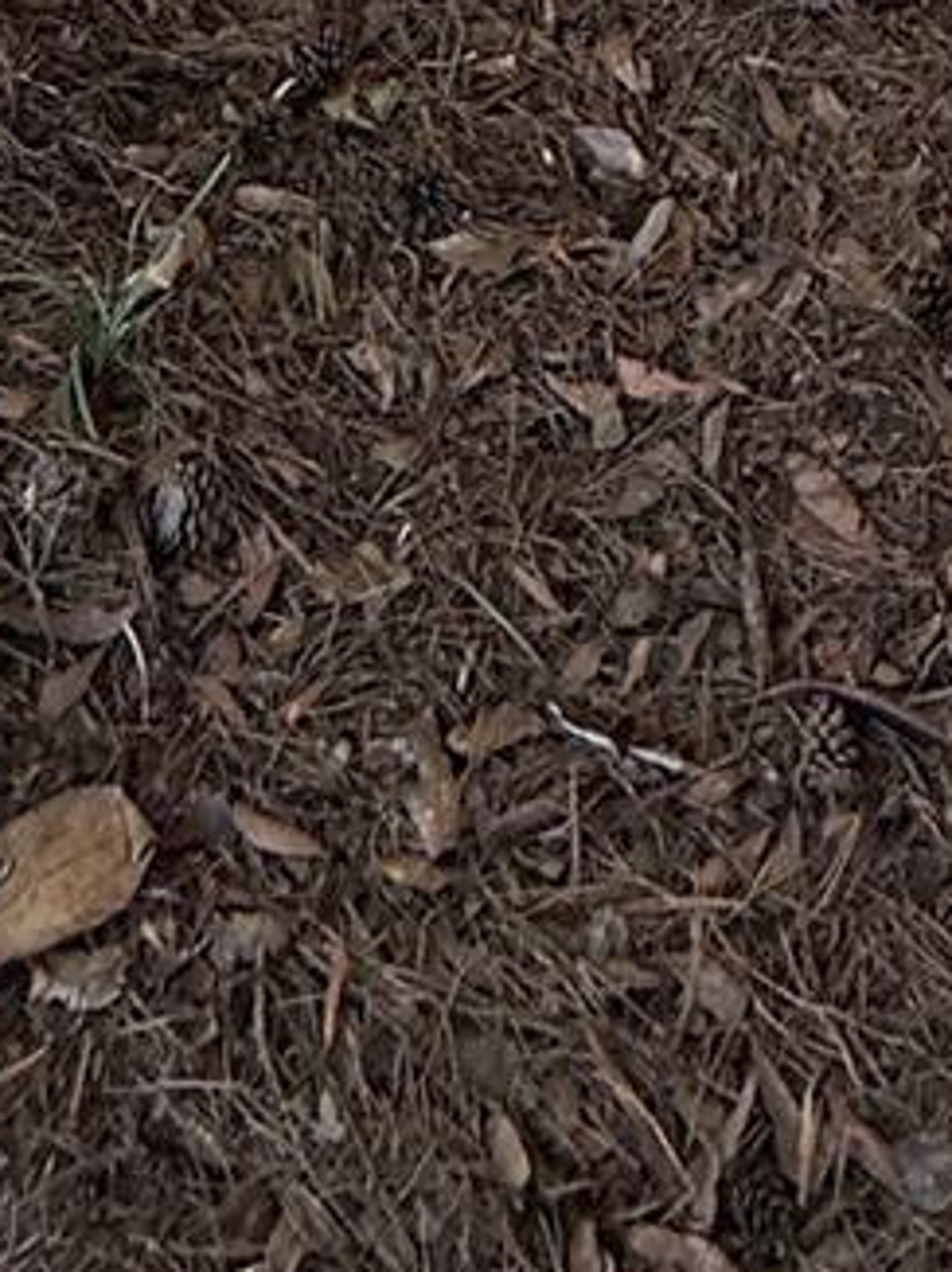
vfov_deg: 16.4
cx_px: 445
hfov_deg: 22.2
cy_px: -1604
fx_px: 2423
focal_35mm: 66
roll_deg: -0.8
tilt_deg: +4.9
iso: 64
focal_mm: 2.22
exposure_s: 1/169
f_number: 2.2
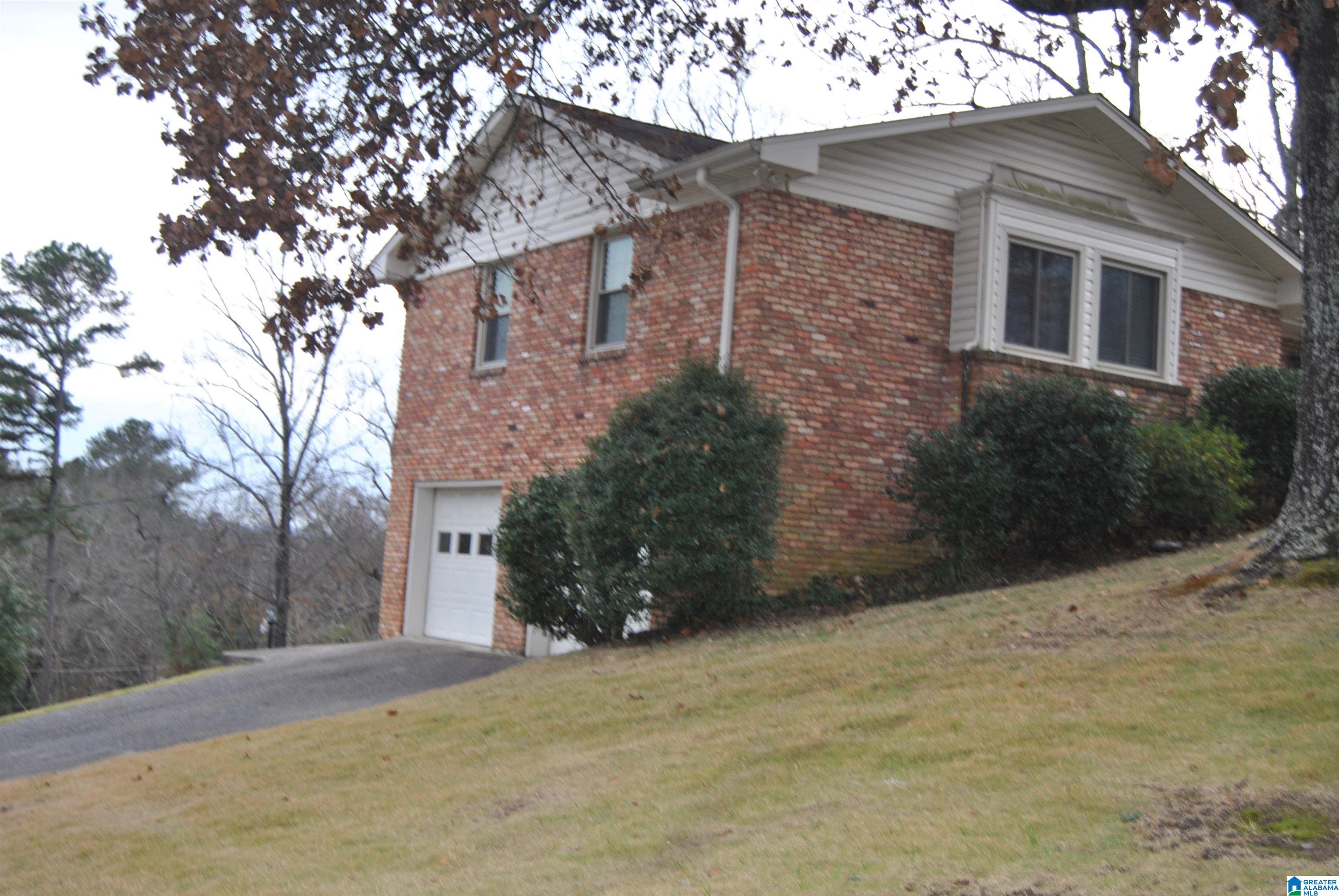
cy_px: 448
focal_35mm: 42
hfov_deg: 46.4
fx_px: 1564
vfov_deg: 32.0
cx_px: 670
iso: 200
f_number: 4
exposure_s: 1/60
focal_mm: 28
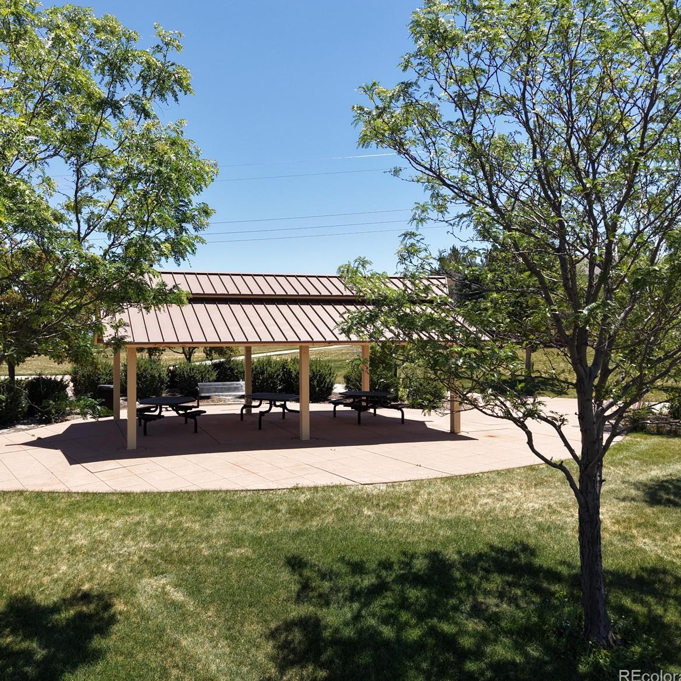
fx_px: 645
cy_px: 339
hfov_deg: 54.9
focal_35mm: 29
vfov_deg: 55.6
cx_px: 247
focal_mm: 8.67
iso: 100
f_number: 1.8
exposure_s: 1/2000
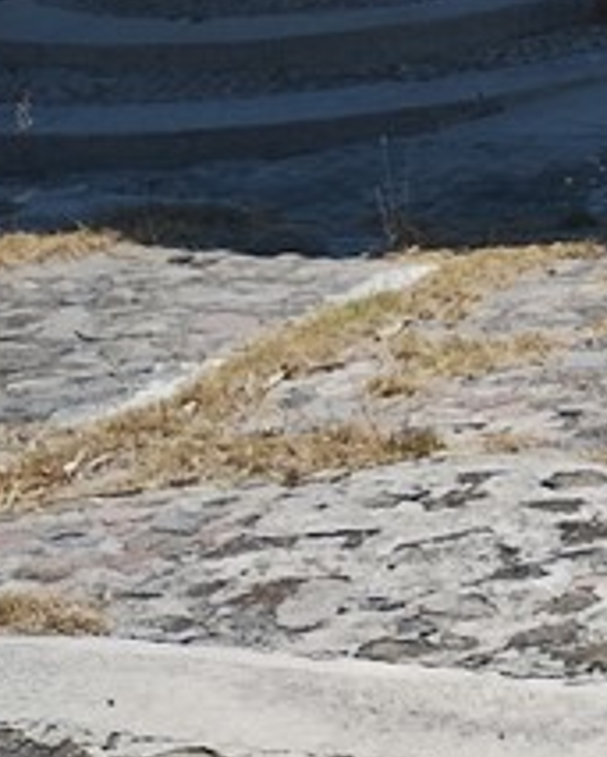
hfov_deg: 10.1
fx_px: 2935
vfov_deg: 13.4
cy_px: -533
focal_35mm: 131
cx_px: 1532
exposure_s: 1/742
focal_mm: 4.27
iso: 100
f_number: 1.8
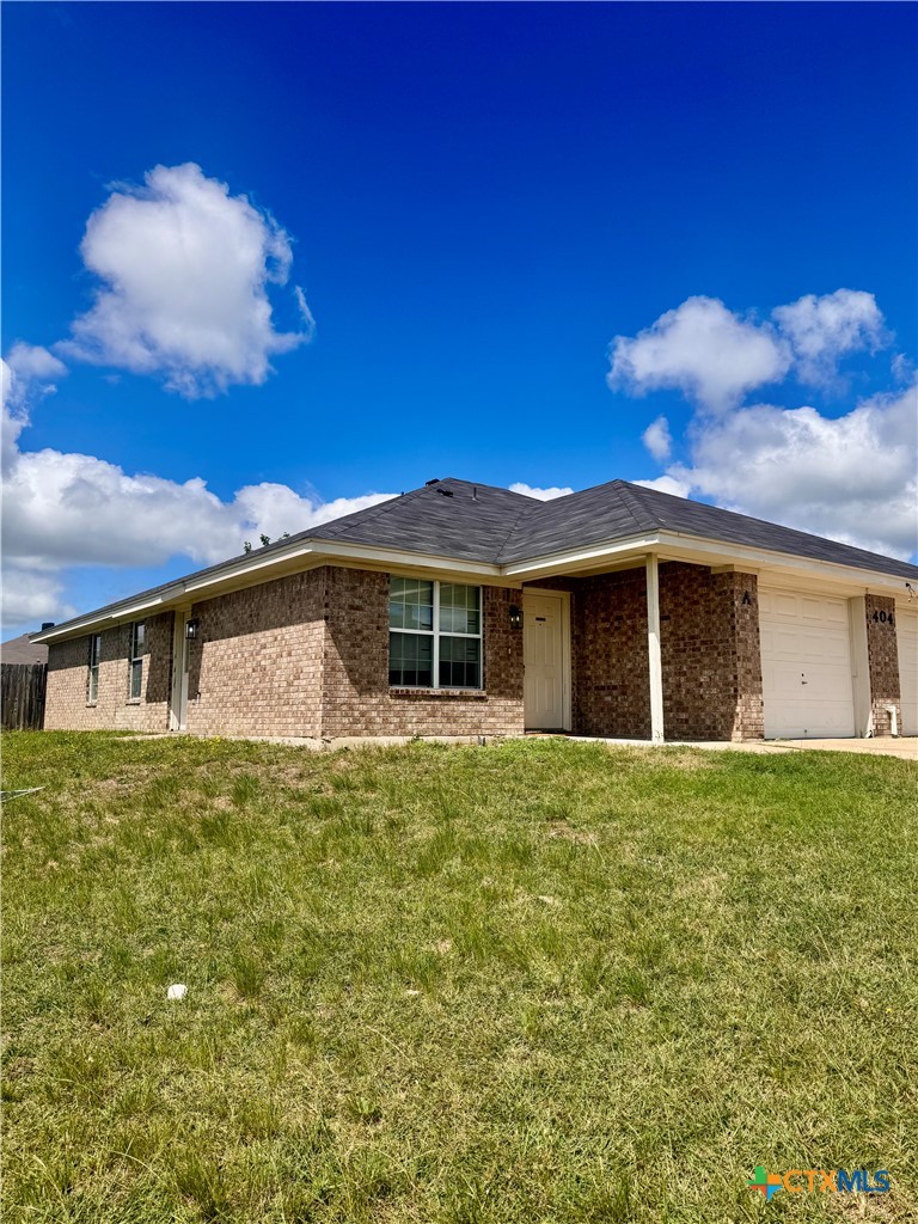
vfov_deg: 71.6
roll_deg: +0.9
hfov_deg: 56.8
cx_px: 459
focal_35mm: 24
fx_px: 849
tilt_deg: +7.5
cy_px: 612
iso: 80
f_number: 1.78
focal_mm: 6.76
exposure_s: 1/5814
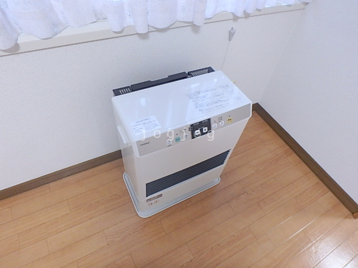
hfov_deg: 79.0
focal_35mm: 21
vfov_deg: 63.4
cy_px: 134
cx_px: 179
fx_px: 217
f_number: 3.5
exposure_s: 1/30
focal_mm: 3.7
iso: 400
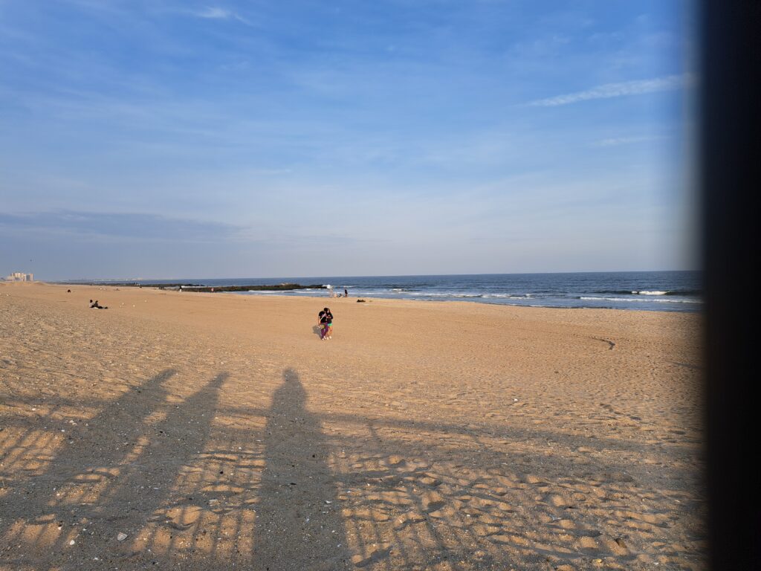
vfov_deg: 56.8
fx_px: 528
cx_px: 380
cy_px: 286
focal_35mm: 24
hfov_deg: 71.6
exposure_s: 1/428
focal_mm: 5.23
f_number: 1.8
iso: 50
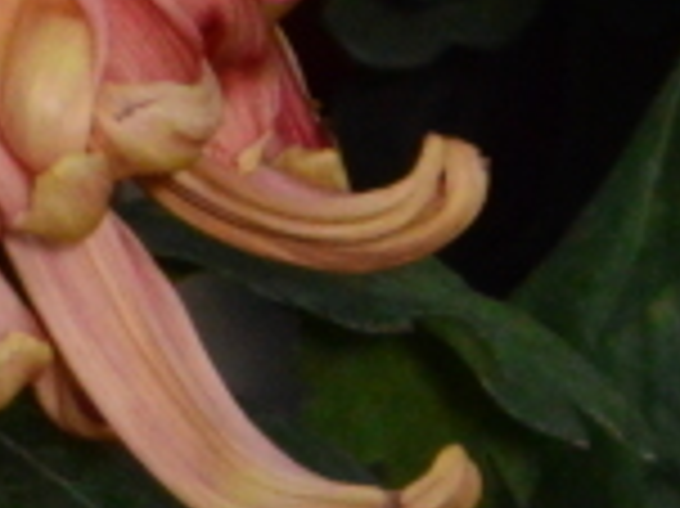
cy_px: 1059
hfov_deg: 1.8
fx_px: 21061
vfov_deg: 1.4
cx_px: 2157
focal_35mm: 1073
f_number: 32
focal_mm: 110
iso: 2200
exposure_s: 1/250
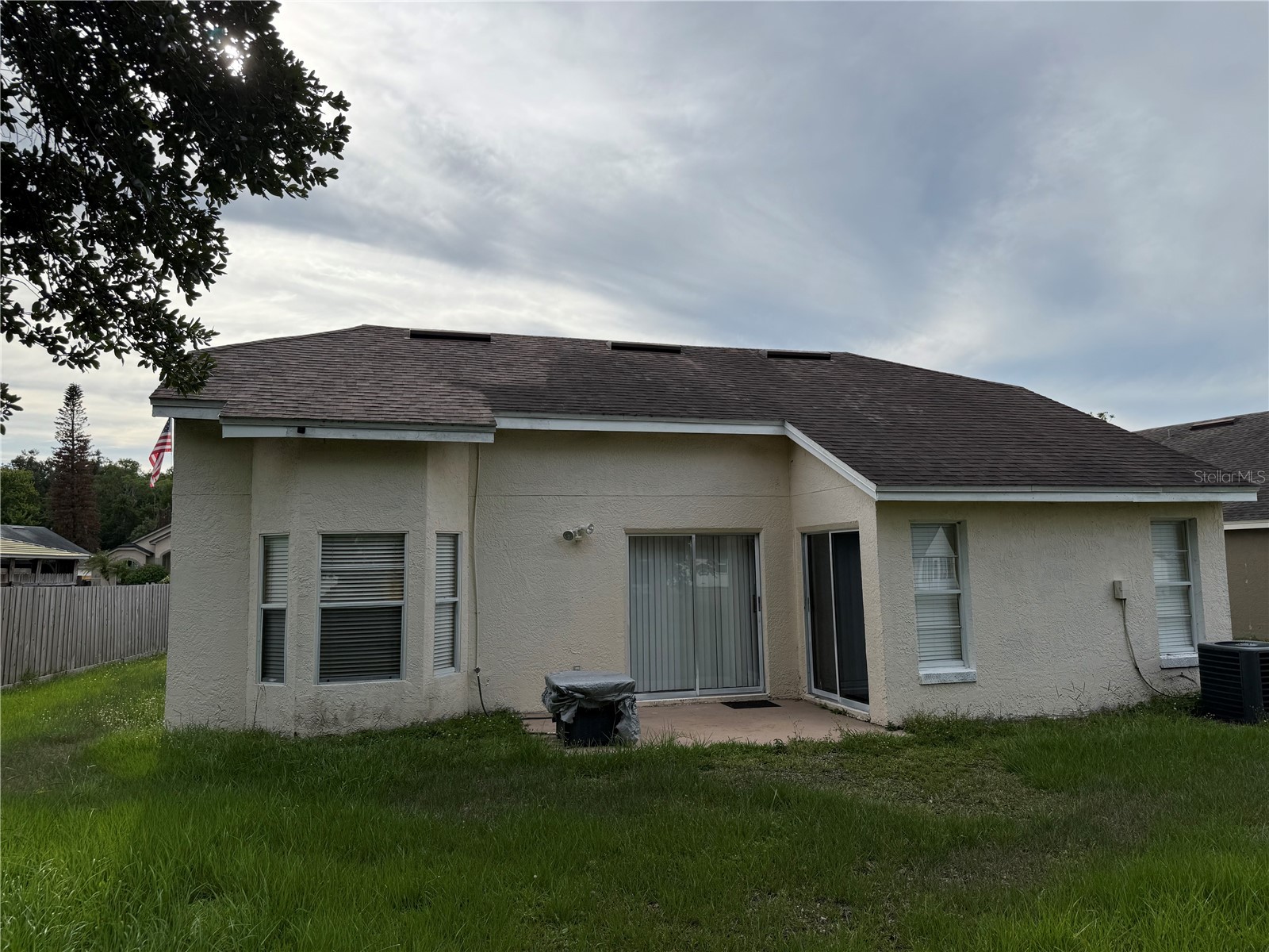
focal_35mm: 24
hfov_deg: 71.6
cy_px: 476
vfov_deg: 56.8
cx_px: 634
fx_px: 880
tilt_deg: +6.2
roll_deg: +1.0
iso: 80
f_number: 1.78
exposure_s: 1/6173
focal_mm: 6.76
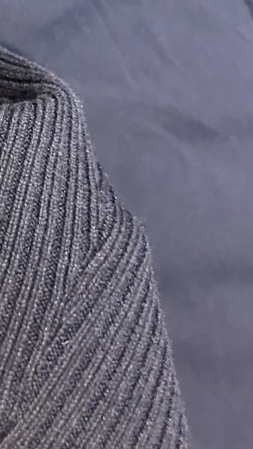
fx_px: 1001
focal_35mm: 84
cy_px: 4
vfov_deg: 24.2
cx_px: -72
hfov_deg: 13.9
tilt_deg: -53.3
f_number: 1.5
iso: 500
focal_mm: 5.7
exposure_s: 1/33
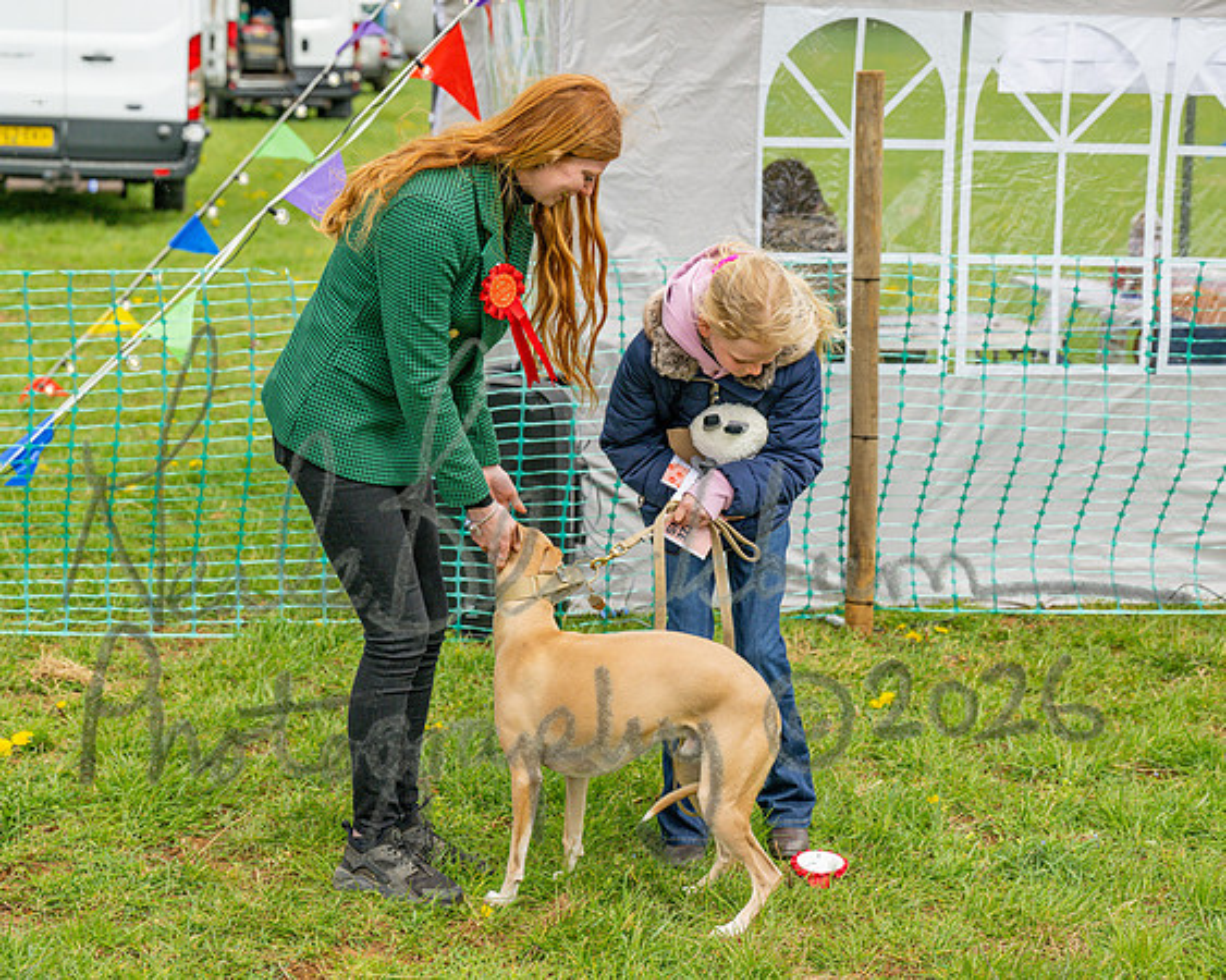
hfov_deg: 24.2
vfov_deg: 19.4
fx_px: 2859
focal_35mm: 79
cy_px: 490
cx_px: 618
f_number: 4.5
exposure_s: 1/2000
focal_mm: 70
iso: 400
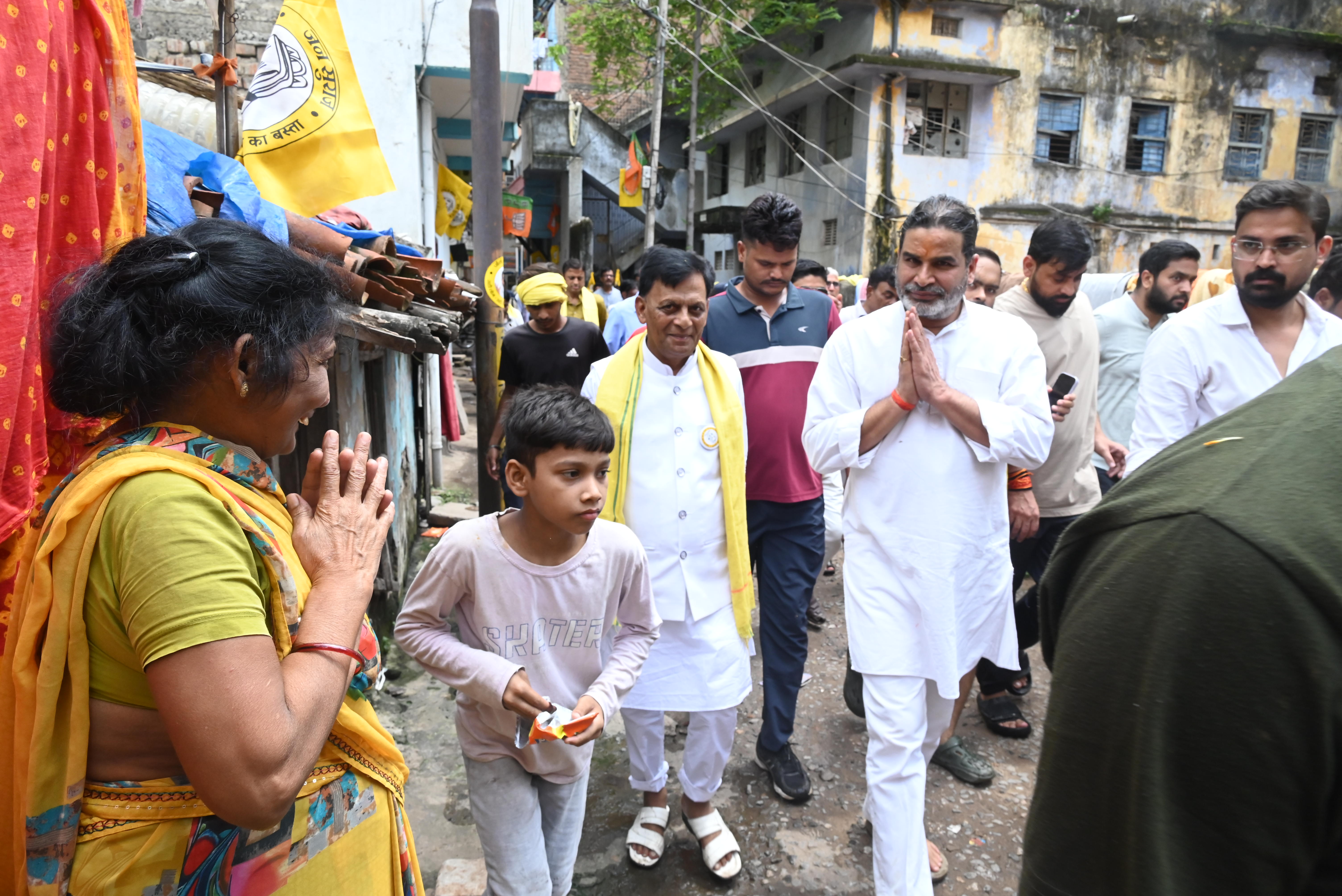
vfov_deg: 53.2
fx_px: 895
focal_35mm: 24
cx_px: 671
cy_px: 448
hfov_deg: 73.7
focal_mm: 24
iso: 1600
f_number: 10
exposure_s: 1/400
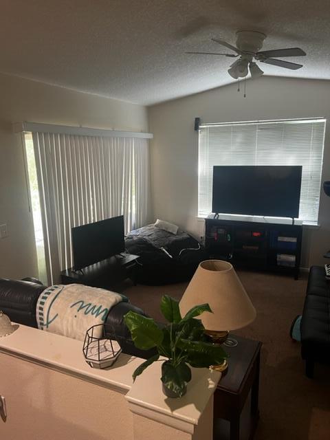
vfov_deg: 67.3
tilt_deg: -12.8
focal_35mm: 26
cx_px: 165
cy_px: 220
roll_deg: +1.1
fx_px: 330
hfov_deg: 53.1
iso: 250
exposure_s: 1/60
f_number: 1.5
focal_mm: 5.7
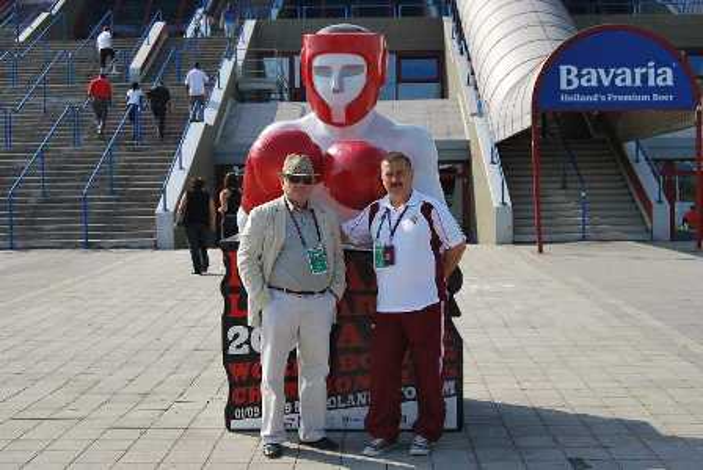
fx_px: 939
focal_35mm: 48
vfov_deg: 28.2
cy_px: 235
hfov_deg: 41.1
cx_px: 352
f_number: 8
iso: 100
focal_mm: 32
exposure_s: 1/250
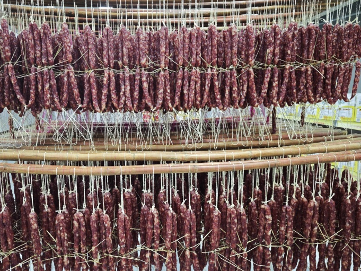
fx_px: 282
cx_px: 155
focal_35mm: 27
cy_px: 148
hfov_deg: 65.0
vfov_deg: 51.3
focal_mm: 8.72
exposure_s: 1/50
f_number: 1.63
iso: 320
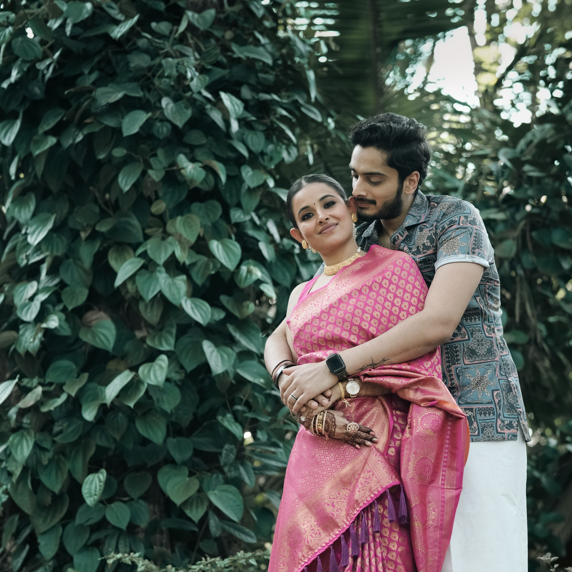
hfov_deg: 24.0
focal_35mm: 72
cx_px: 317
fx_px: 1346
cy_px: 361
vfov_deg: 23.9
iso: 800
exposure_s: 1/800
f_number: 2.2
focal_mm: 50
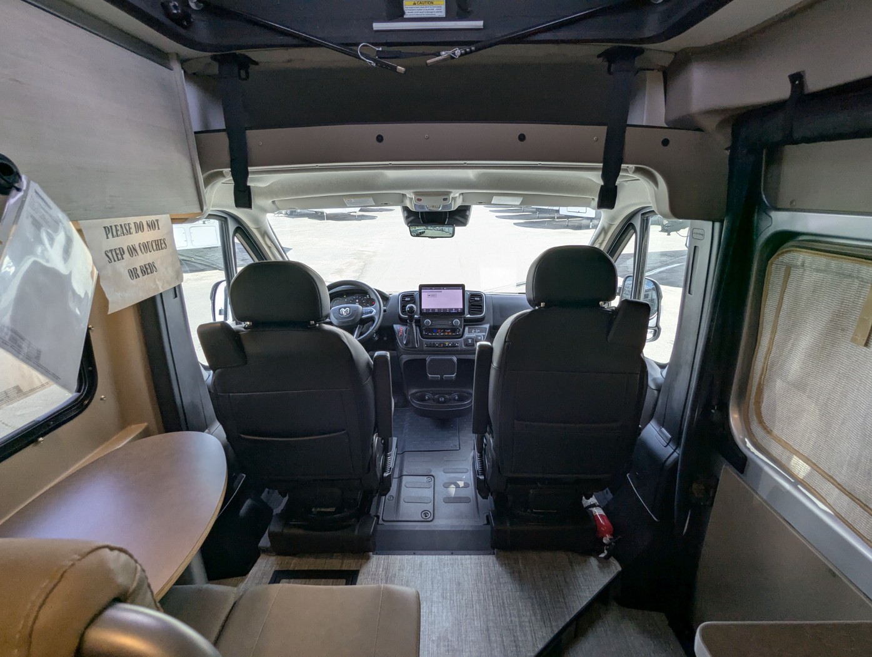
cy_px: 328
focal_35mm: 16
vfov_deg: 78.2
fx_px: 404
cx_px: 436
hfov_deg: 94.4
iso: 49
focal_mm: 2.35
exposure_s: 1/146
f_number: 2.2
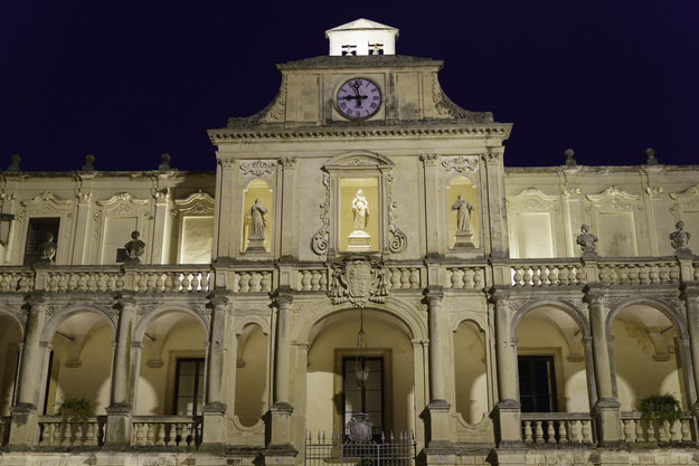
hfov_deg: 45.6
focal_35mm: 43
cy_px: 236
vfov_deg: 31.3
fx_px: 832
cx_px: 349
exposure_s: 1/50
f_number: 2.8
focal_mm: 41.8
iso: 1250
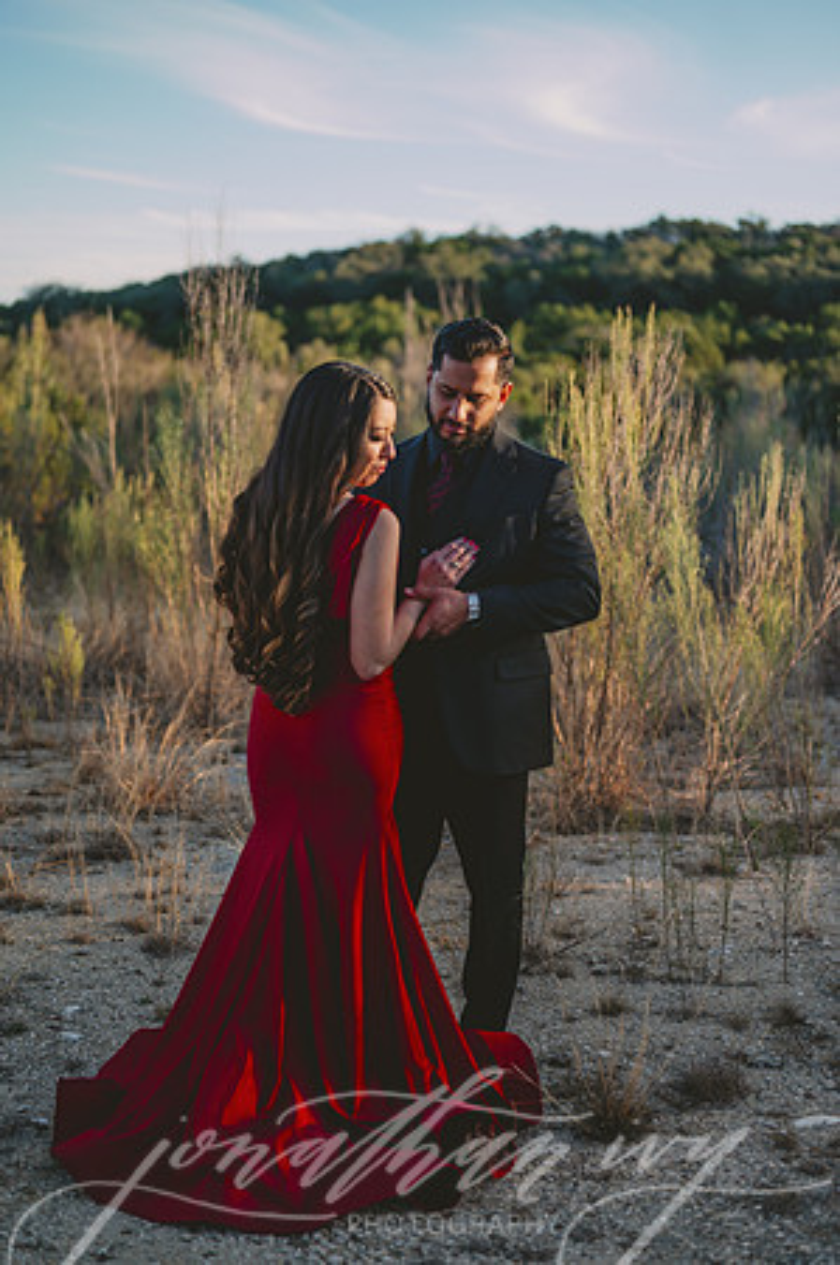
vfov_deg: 39.6
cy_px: 632
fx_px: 1754
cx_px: 420
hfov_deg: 26.9
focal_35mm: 50
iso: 50
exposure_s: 1/1600
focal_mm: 50
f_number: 2
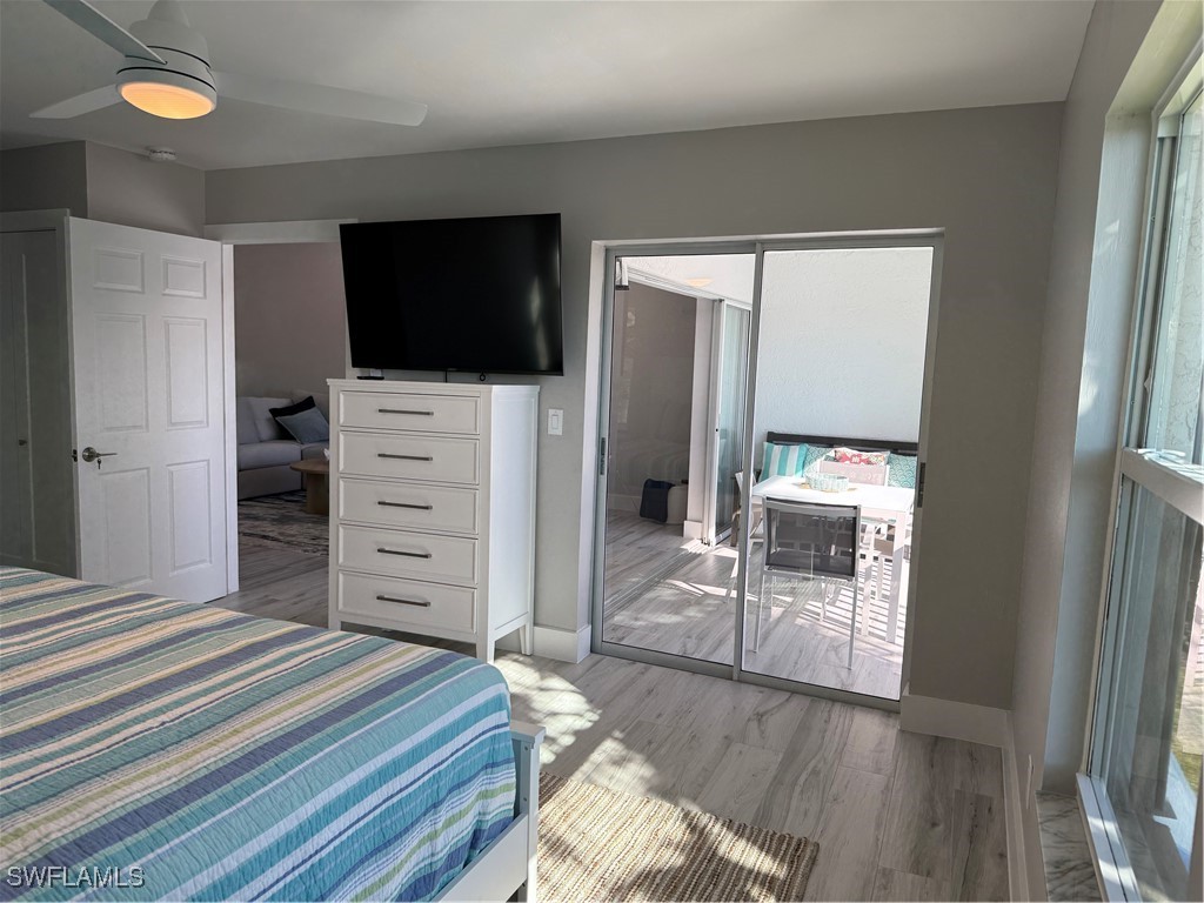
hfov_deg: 71.6
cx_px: 602
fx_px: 835
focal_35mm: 24
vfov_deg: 56.8
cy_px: 452
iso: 100
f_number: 1.78
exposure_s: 1/602
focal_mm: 6.76
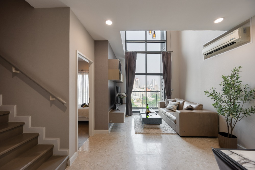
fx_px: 99
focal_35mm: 14
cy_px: 85
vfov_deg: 81.2
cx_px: 128
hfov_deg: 104.3
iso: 100
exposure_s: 1/200
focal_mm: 14
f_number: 7.1
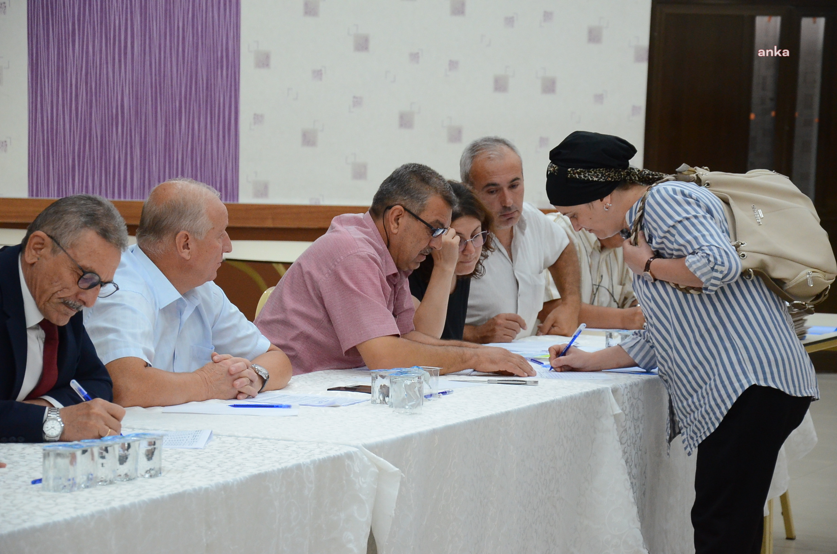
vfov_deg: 10.1
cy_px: 277
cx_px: 418
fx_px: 3132
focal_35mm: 135
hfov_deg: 15.2
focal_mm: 90
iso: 2000
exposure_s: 1/80
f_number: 5.6
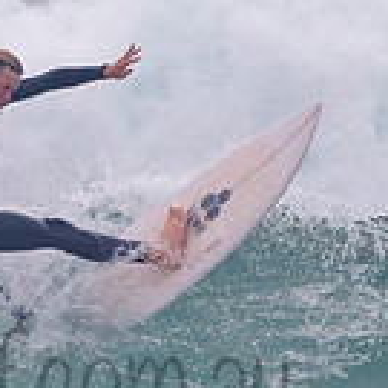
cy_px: 227
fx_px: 28380
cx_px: 45
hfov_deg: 0.8
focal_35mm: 2238
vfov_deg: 0.8
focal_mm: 500
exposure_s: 1/2000
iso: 800
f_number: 5.6
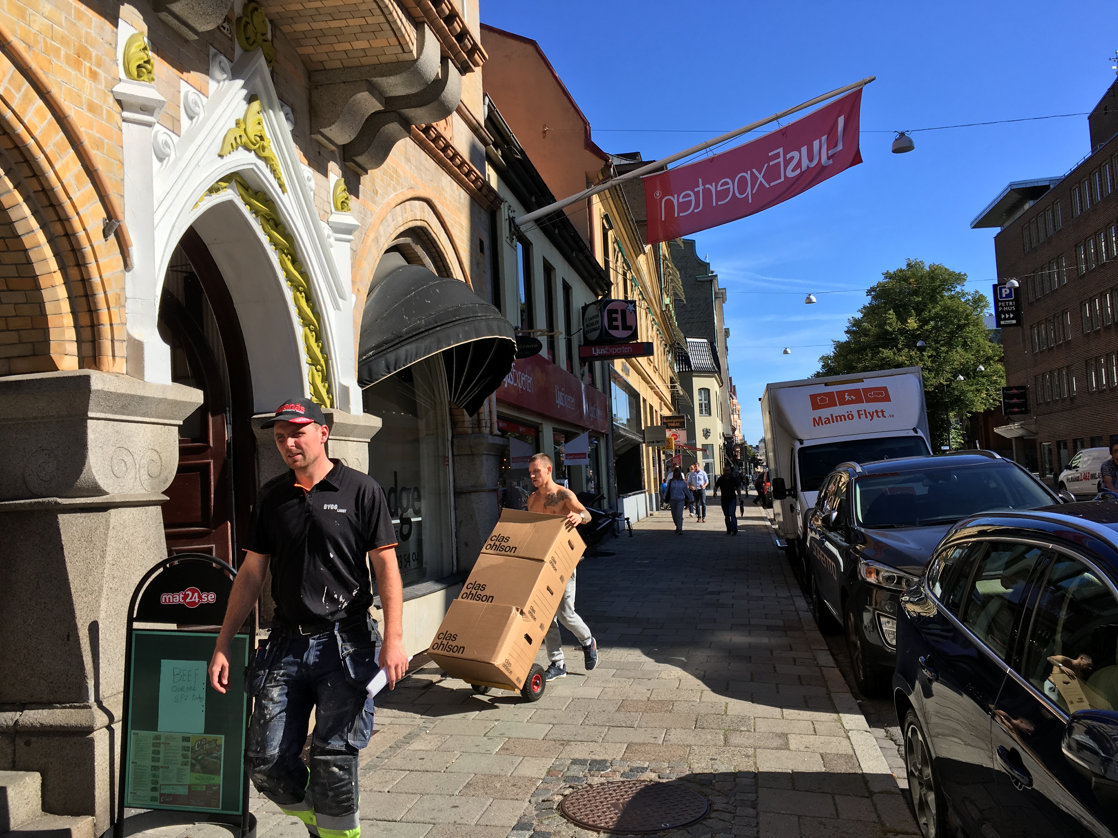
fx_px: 937
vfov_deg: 48.2
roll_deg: +1.9
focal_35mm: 29
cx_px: 559
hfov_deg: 61.7
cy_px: 419
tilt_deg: +5.6
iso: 25
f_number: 2.2
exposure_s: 1/1304
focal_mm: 4.15
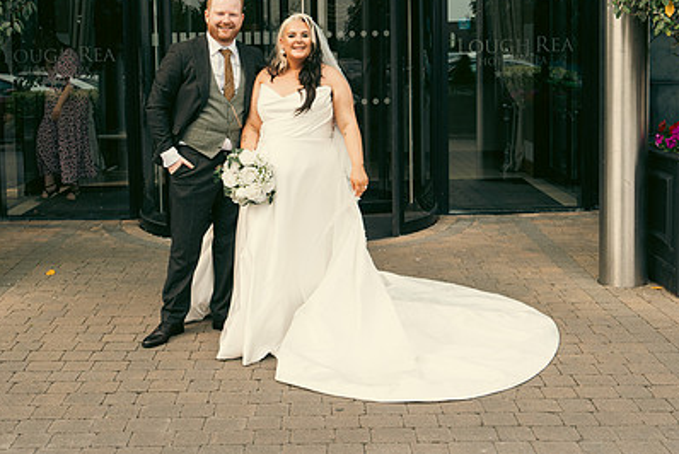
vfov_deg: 26.3
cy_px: 127
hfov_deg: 38.7
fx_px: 963
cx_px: 283
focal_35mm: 51
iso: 125
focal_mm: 35
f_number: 5
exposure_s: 1/250
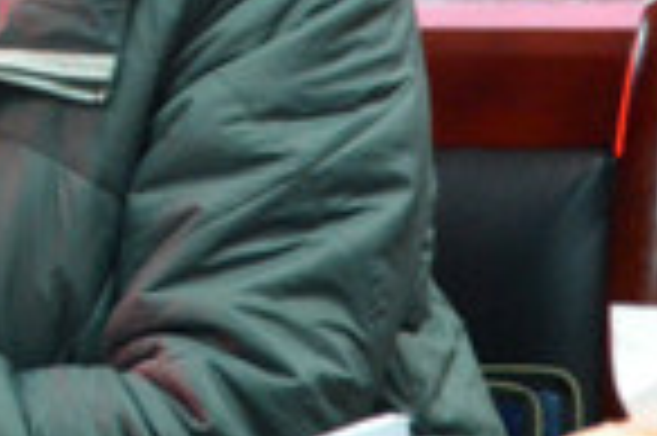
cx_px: -364
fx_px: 8987
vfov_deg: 2.8
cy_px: -317
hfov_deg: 4.2
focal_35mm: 493
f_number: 5.3
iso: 3600
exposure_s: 1/30
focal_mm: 80
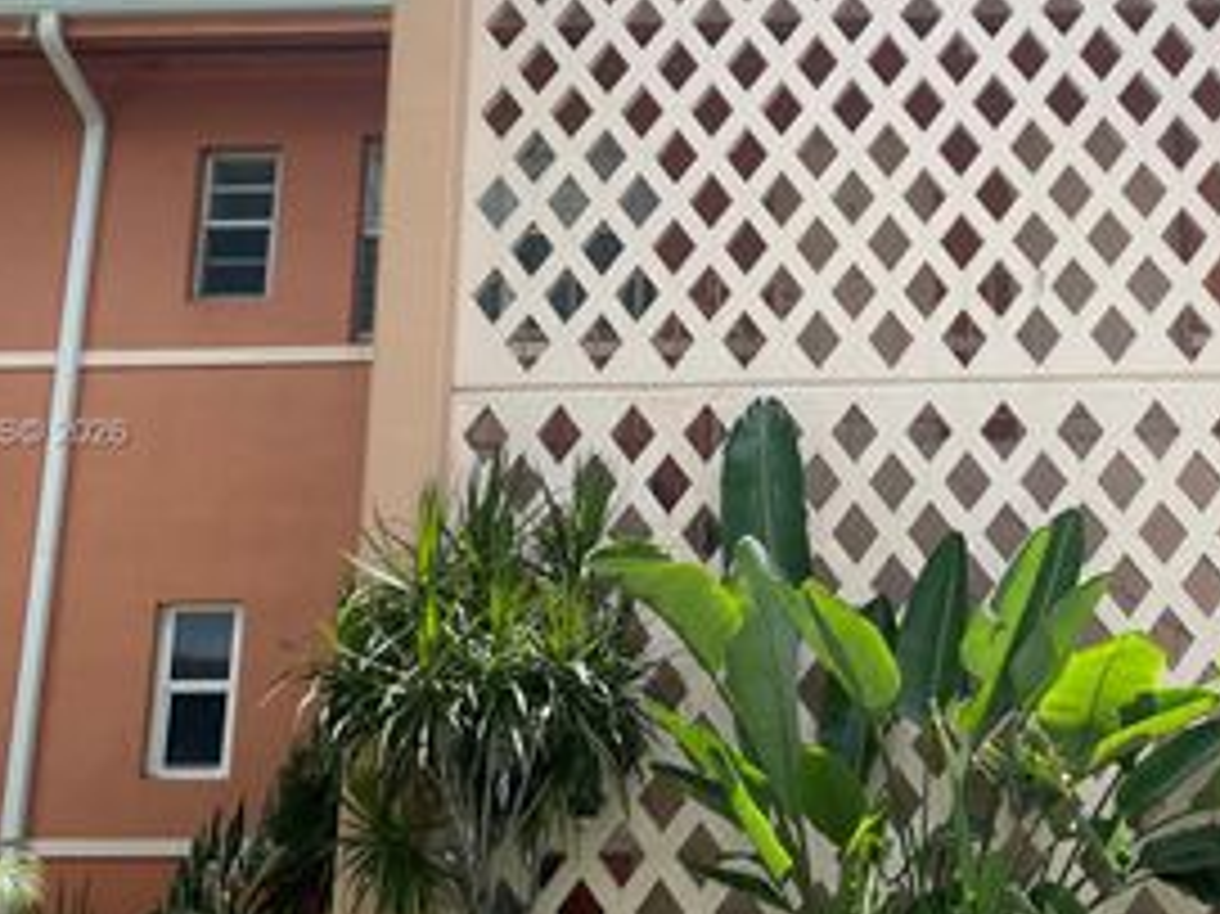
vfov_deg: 30.2
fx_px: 1691
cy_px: 434
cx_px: 815
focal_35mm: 48
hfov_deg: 39.2
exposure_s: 1/2564
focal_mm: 4.2
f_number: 1.6
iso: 50
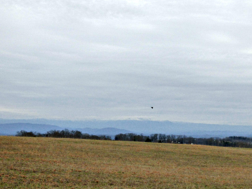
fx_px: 444
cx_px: 160
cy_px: 95
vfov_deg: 24.0
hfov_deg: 31.5
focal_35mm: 61
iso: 200
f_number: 3.7
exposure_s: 1/640
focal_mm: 7.79
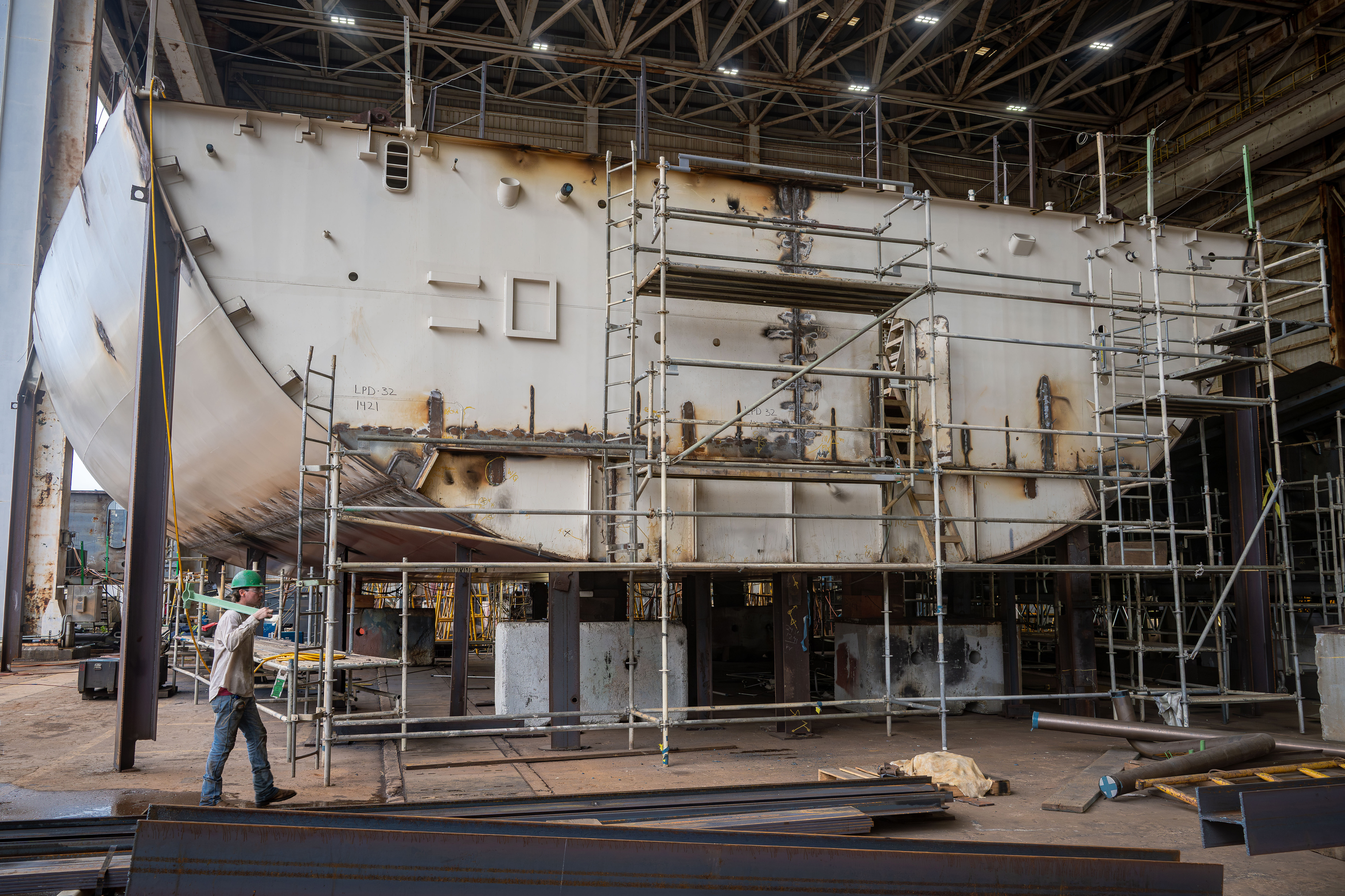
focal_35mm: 28
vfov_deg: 46.4
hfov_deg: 65.5
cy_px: 448
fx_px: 1046
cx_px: 672
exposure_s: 1/250
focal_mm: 28
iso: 250
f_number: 5
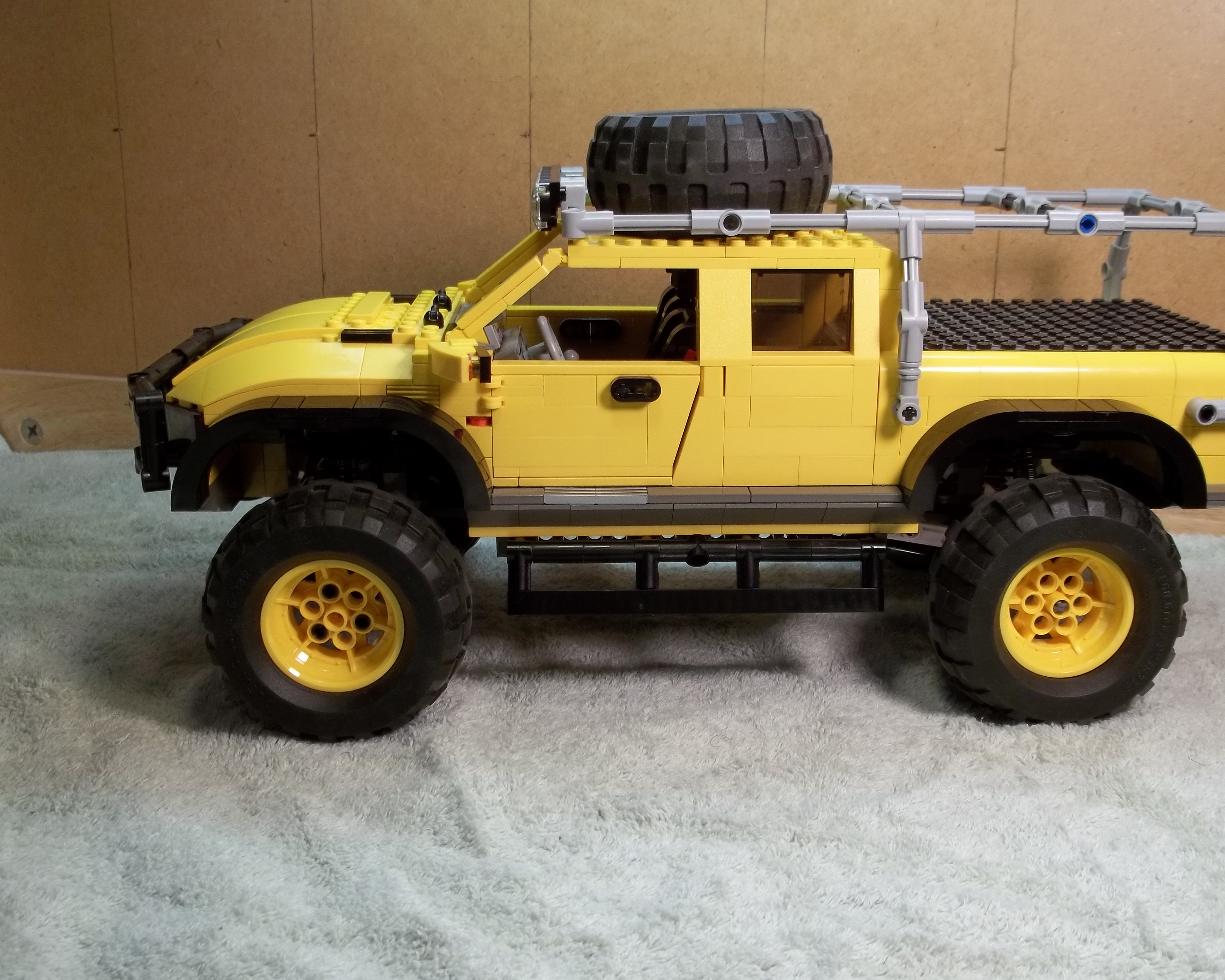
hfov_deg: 50.2
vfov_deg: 41.1
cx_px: 669
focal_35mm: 36
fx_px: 1305
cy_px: 512
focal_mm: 5.9
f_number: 3.3
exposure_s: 1/40
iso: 64
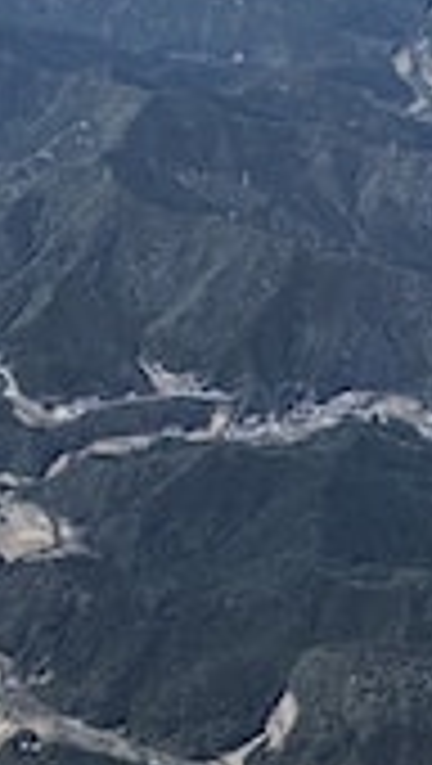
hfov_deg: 10.3
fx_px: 2396
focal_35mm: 118
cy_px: -364
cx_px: 315
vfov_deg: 16.6
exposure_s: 1/1008
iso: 10
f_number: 1.7
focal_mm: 6.3
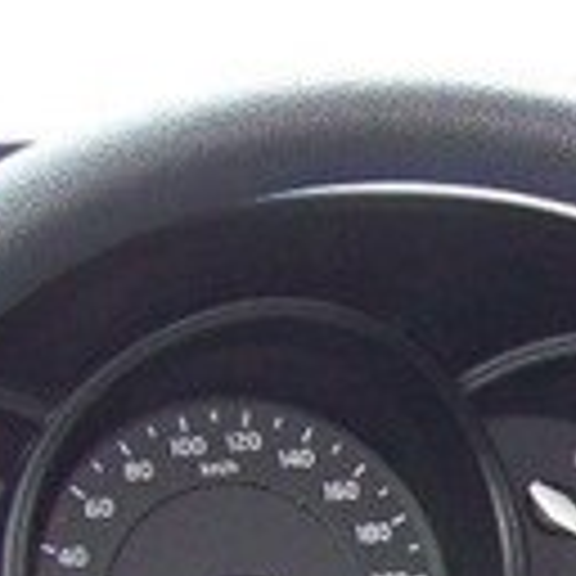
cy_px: 884
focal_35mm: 164
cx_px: 986
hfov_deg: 10.1
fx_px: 3087
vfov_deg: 10.3
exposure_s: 1/30
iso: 200
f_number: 2.8
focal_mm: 5.85
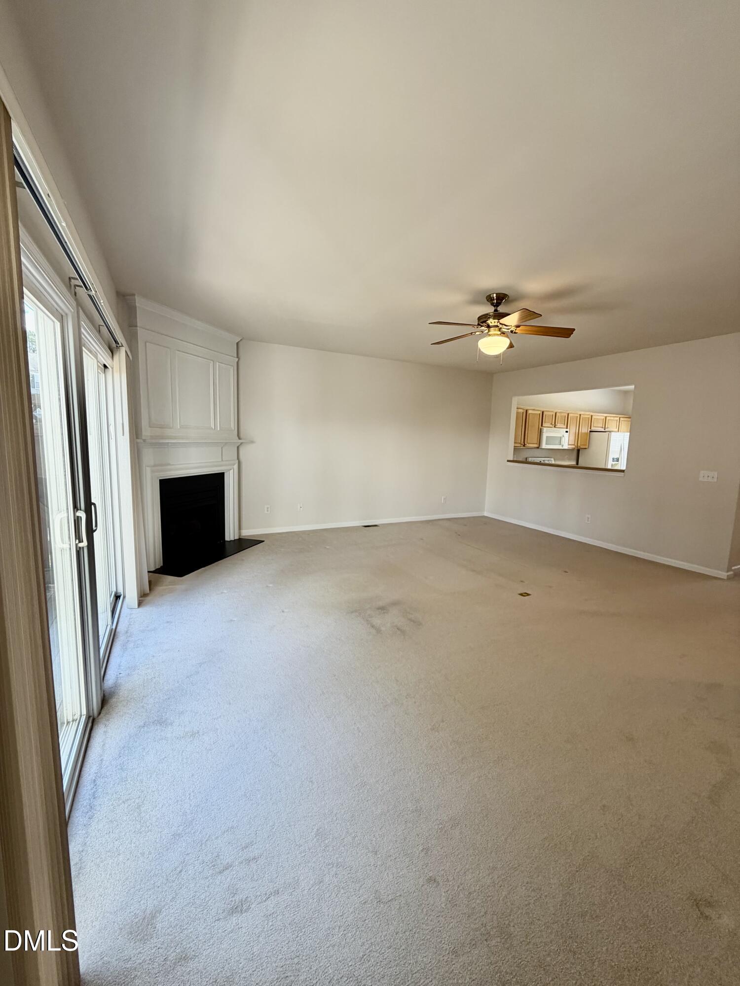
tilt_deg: -7.8
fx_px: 399
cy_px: 493
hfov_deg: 85.7
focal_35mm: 14
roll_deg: -1.6
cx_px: 370
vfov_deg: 102.1
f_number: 2.2
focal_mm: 2.22
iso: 125
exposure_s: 1/120
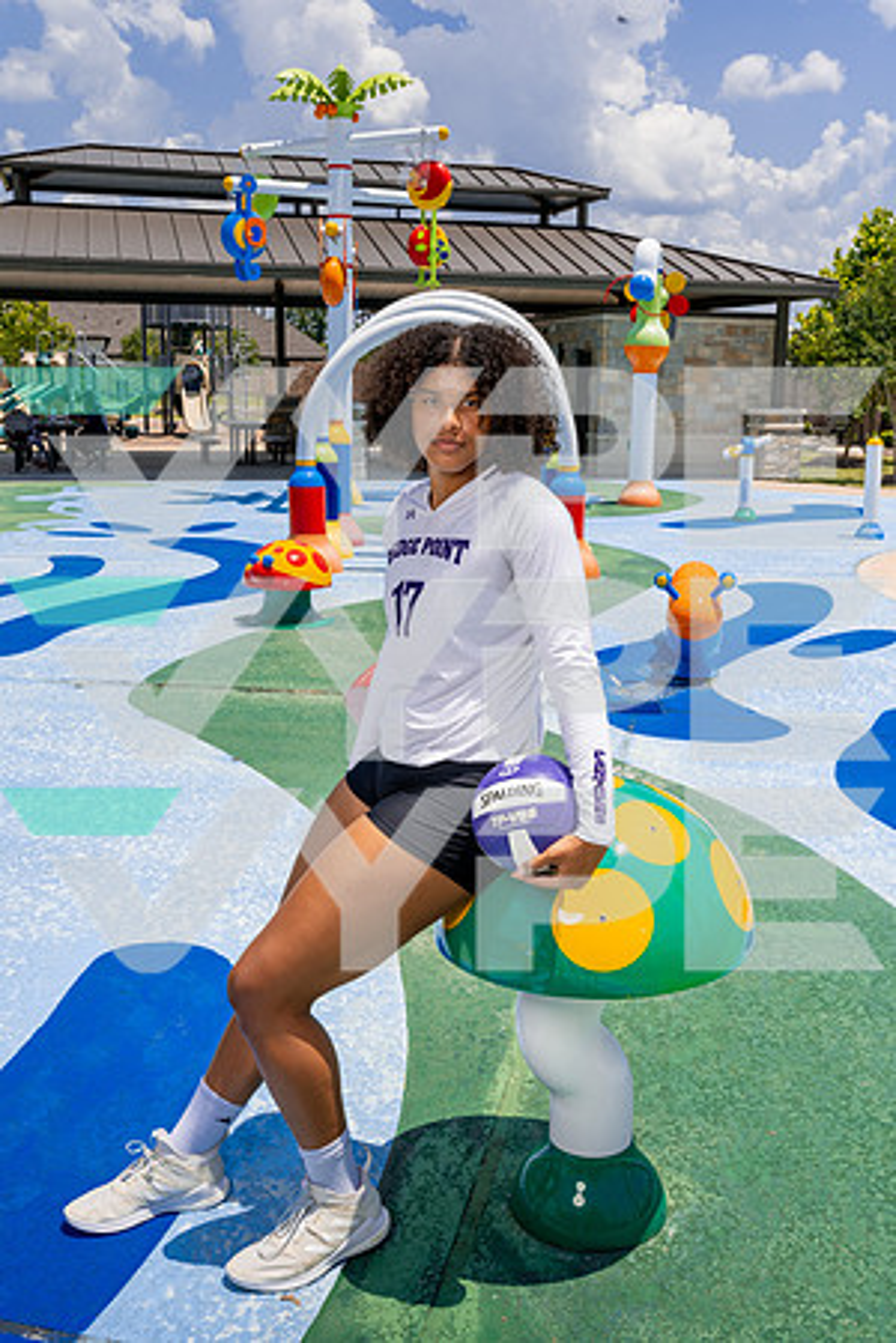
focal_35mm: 37
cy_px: 672
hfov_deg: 35.9
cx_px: 448
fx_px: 1381
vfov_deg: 51.9
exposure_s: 1/200
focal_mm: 37
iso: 160
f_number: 16
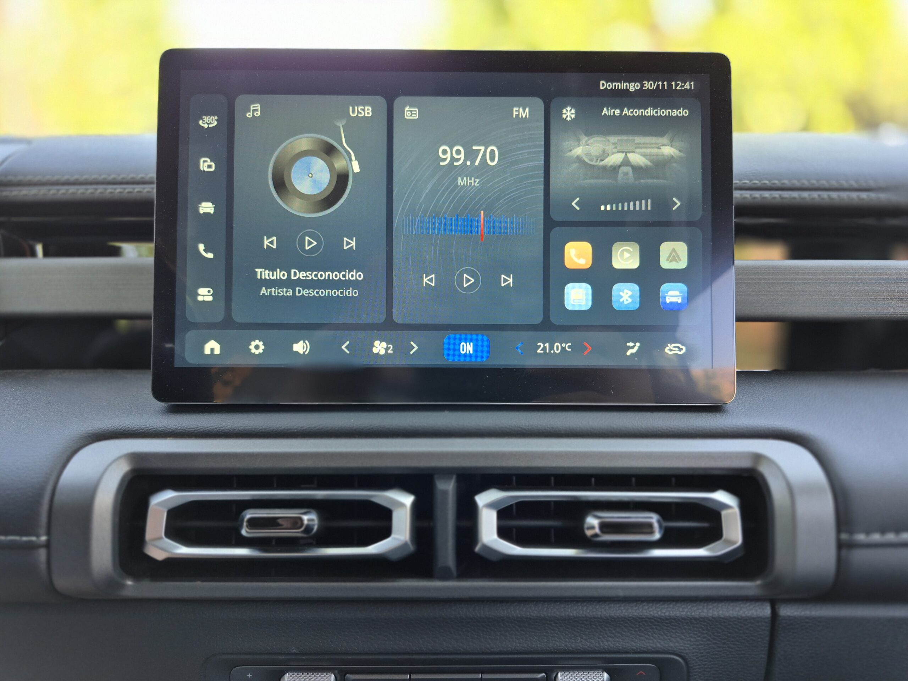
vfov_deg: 58.9
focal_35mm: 23
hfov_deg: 73.9
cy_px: 340
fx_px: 603
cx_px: 454
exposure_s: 1/100
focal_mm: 5.4
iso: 100
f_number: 1.8
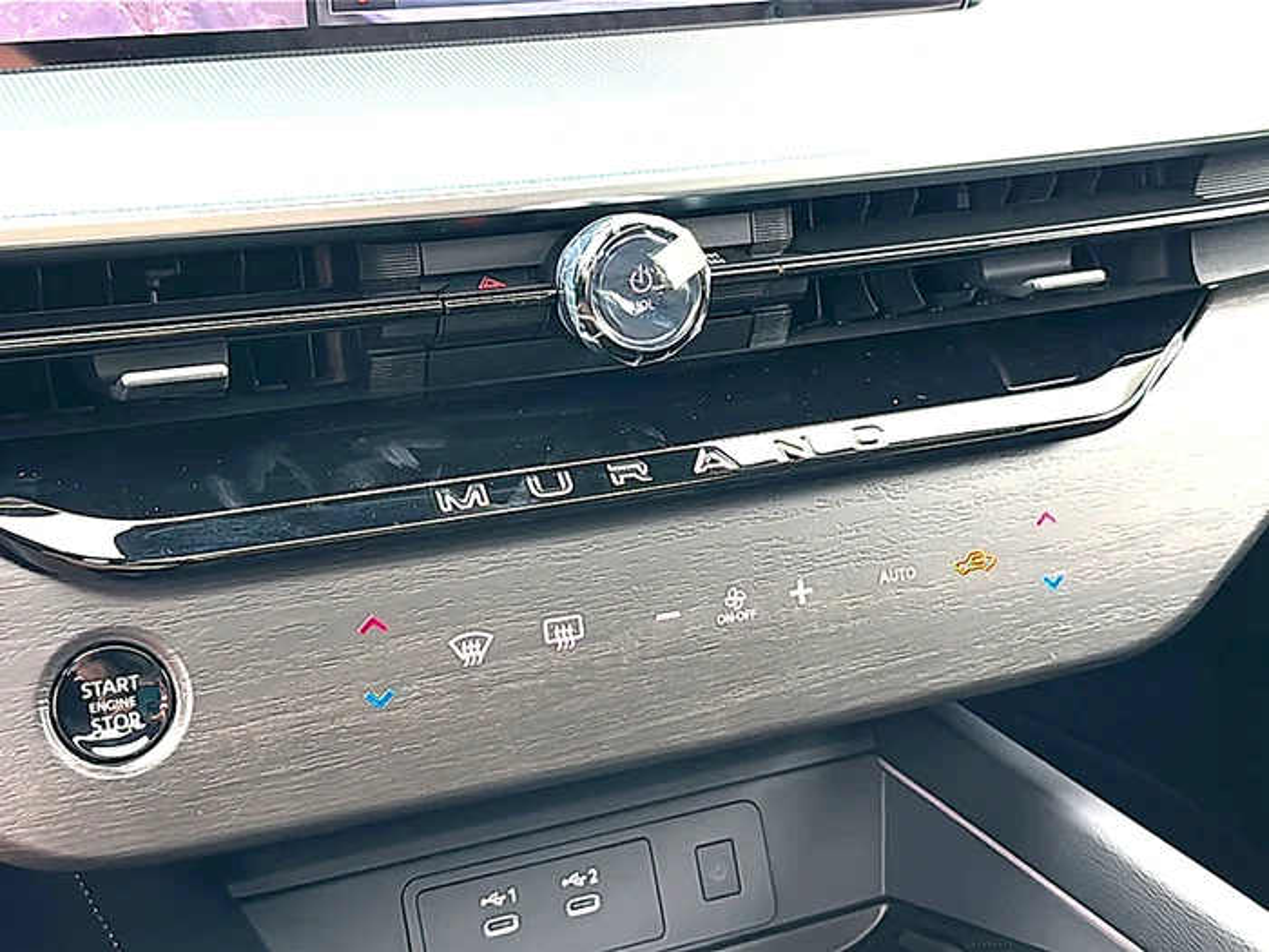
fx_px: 1503
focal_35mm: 41
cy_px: 476
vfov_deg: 35.1
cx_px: 634
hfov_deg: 45.8
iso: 80
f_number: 1.78
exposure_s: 1/219
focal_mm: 6.86
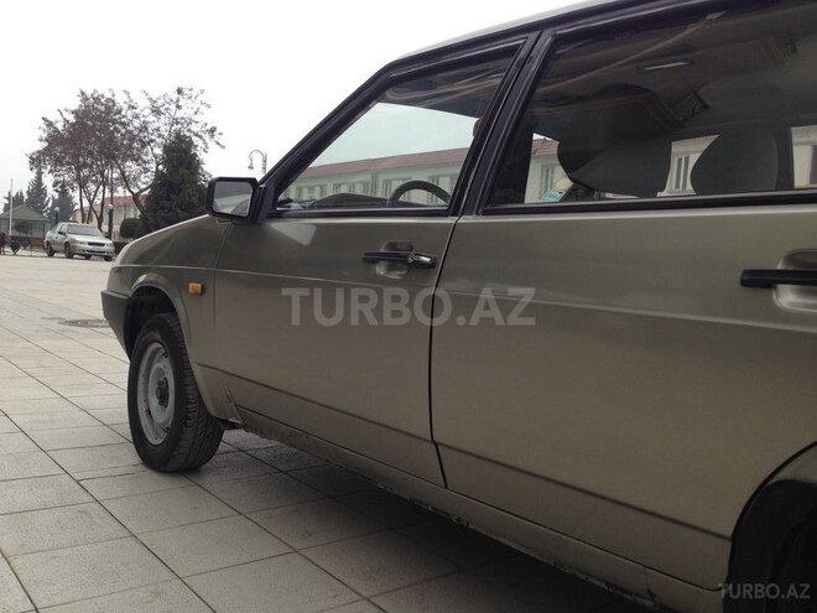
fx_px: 779
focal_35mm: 33
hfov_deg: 55.4
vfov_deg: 42.9
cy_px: 306
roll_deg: -3.9
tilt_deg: -2.7
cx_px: 408
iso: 50
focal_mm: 4.12
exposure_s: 1/207
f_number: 2.4
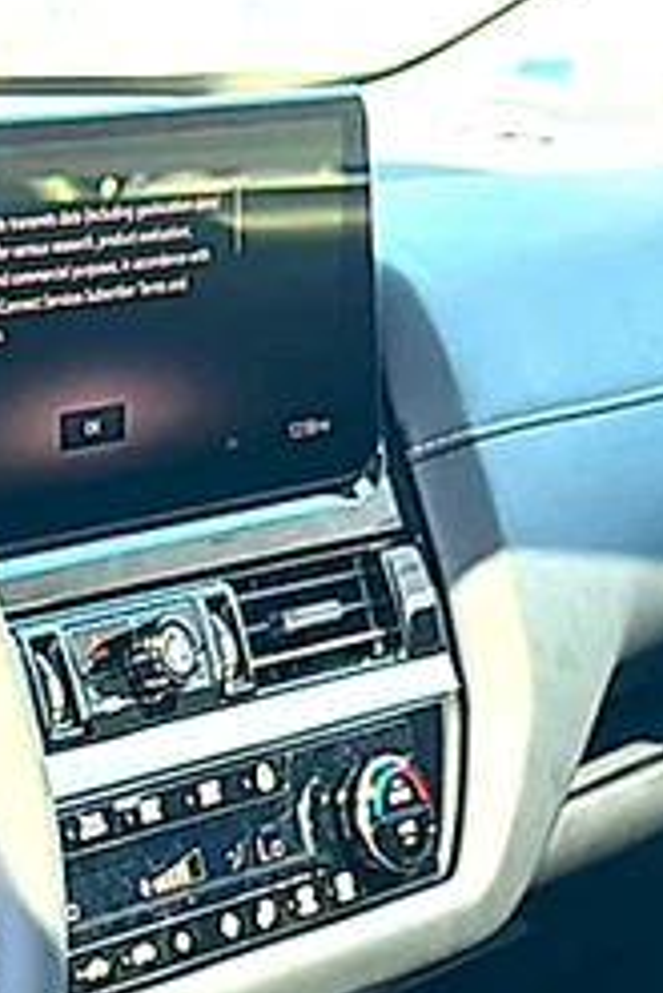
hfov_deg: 12.2
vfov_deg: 18.3
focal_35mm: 109
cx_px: -221
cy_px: 967
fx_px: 3007
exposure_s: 1/195
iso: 125
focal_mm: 6.86
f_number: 1.78
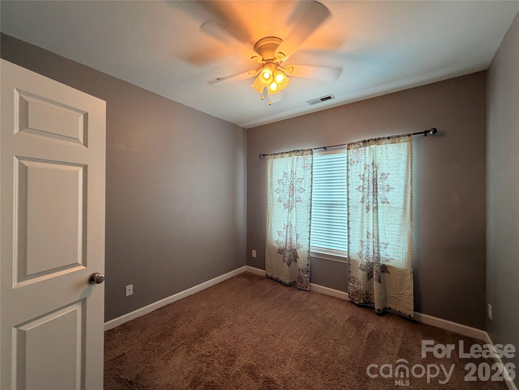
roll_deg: +0.3
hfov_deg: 102.1
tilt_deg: +0.1
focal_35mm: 14
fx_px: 210
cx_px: 260
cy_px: 195
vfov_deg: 85.7
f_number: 2.2
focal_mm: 2.22
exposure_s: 1/60
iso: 320
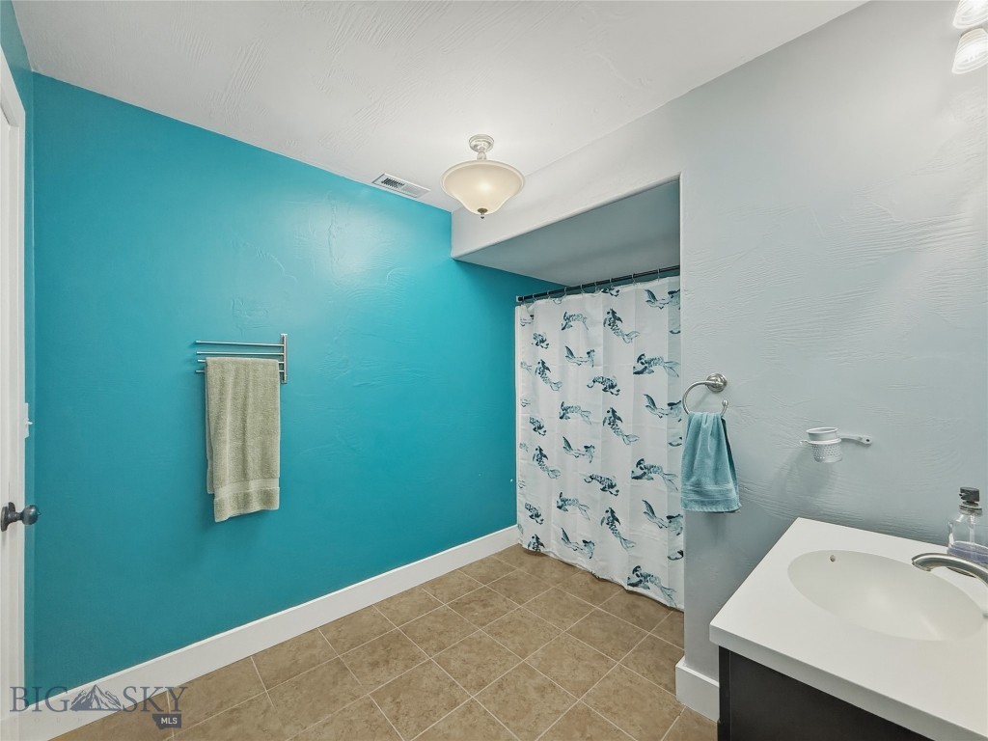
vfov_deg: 85.7
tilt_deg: +1.2
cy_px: 370
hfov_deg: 102.1
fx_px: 400
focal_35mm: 14
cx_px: 494
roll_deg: +0.7
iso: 500
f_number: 2.2
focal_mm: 2.2
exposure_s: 1/120
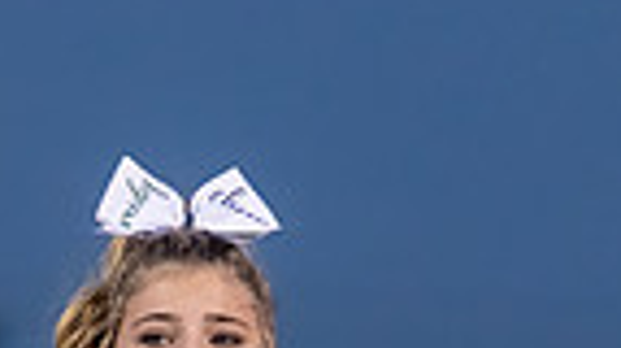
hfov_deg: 2.3
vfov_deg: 1.3
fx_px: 15327
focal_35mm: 932
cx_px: -149
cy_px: 890
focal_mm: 127
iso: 1250
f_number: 2.8
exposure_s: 1/1000
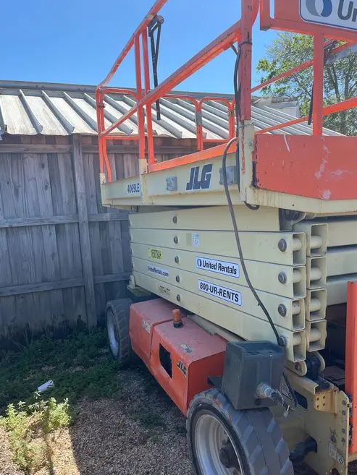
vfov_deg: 61.5
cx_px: 194
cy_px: 263
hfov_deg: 48.2
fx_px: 399
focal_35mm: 29
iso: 50
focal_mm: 5.1
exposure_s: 1/1186
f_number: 1.6
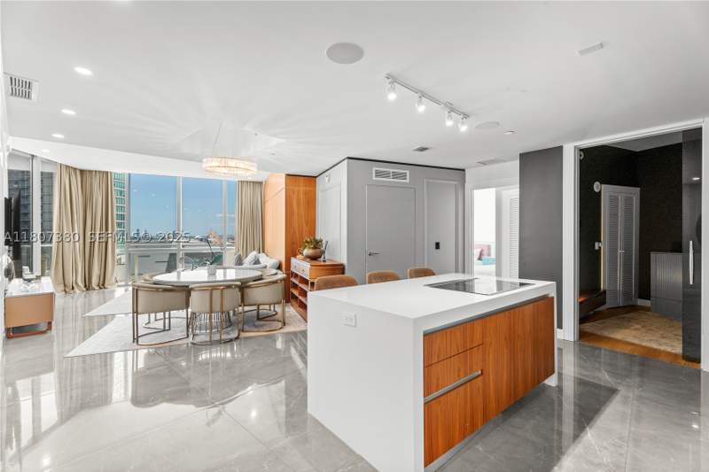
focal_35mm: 16
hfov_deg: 96.7
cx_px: 354
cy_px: 236
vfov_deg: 73.7
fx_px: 315
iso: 400
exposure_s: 1/15
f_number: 8
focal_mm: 16
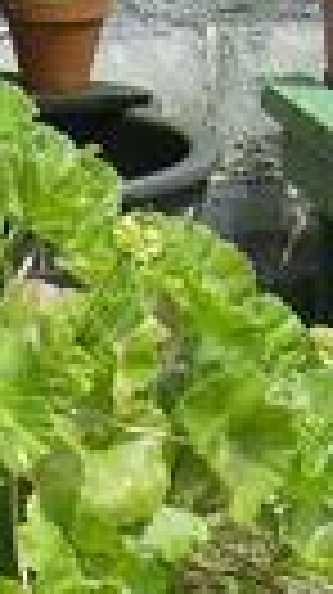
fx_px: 2062
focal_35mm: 131
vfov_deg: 16.0
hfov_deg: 9.0
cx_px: -189
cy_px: 616
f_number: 4.7
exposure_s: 1/394
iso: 100
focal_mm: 6
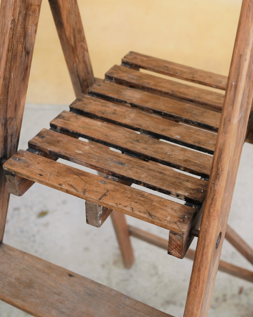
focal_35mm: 53
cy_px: 159
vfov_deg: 35.4
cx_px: 145
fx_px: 496
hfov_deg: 28.6
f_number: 2.5
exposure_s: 1/250
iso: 200
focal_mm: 20
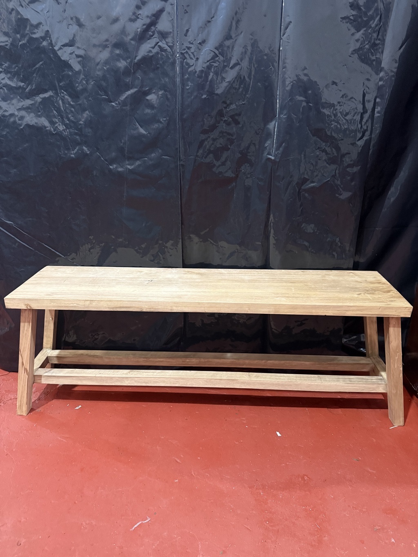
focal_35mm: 24
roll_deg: -0.3
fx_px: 386
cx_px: 209
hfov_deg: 56.8
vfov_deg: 71.6
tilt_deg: -20.0
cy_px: 278
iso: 640
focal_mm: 6.76
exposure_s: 1/33
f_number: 1.78
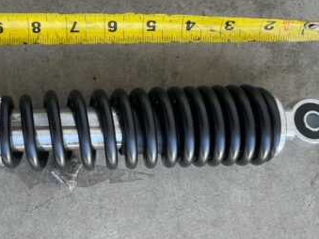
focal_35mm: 46
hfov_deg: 40.4
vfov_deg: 31.4
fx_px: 424
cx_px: 89
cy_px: 98
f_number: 1.6
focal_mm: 5.1
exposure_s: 1/505
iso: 32
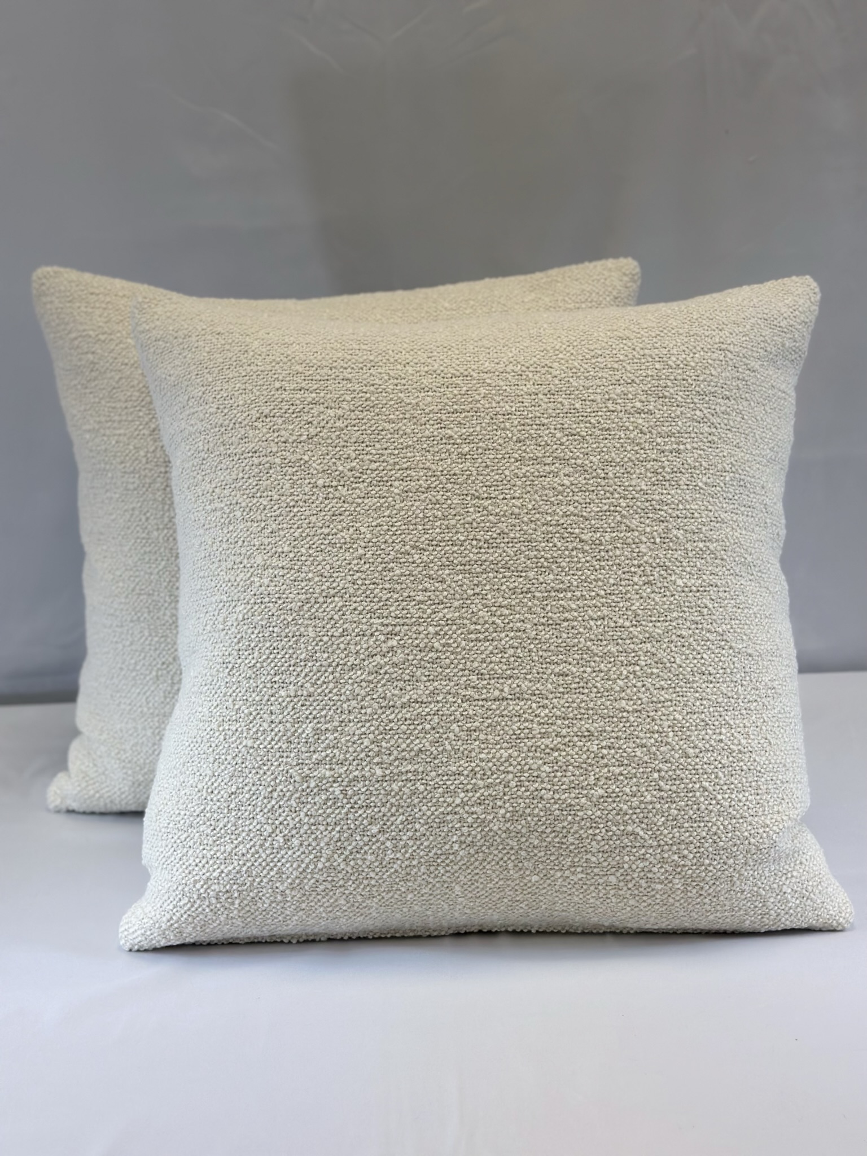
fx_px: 1603
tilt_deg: -14.9
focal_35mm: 48
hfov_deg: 30.3
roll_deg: +2.4
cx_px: 434
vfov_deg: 39.7
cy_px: 578
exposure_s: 1/424
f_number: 1.78
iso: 80
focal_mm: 6.86
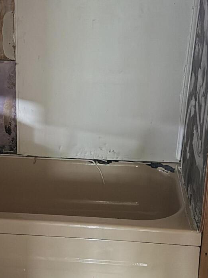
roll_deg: -0.4
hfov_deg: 21.2
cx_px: 60
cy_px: 118
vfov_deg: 28.1
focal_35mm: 69
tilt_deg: -20.7
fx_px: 553
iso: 1250
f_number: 1.78
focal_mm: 6.76
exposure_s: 1/9
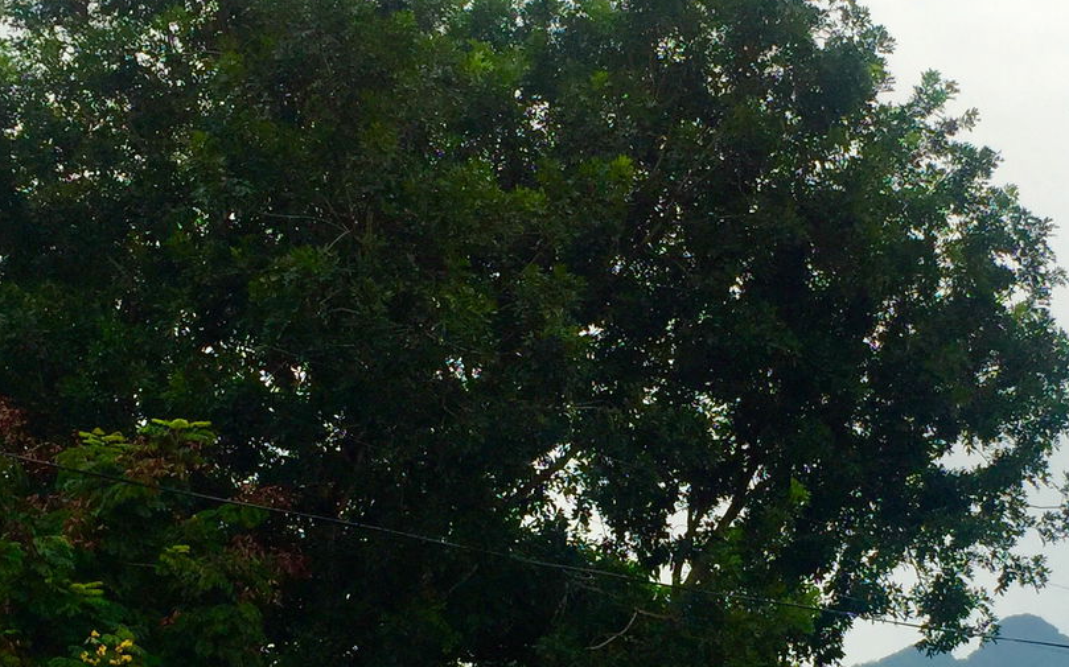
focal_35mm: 73
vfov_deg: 17.6
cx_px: 714
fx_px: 2126
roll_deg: -0.8
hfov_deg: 28.0
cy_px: 582
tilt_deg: +14.7
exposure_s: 1/311
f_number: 2.2
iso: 32
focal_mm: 4.15
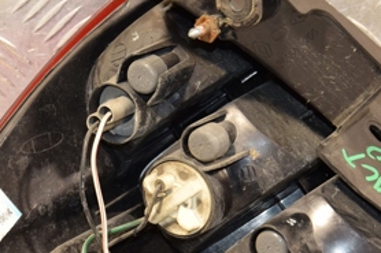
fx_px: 2115
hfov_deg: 10.3
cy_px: 160
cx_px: 173
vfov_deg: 6.9
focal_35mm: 200
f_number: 5
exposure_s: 1/125
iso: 800
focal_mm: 58
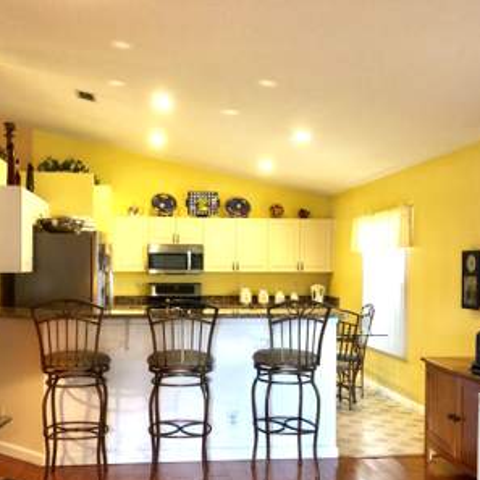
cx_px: 220
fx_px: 628
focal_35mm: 40
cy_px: 288
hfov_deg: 41.8
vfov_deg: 41.7
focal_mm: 4
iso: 50
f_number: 1.8
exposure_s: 1/15
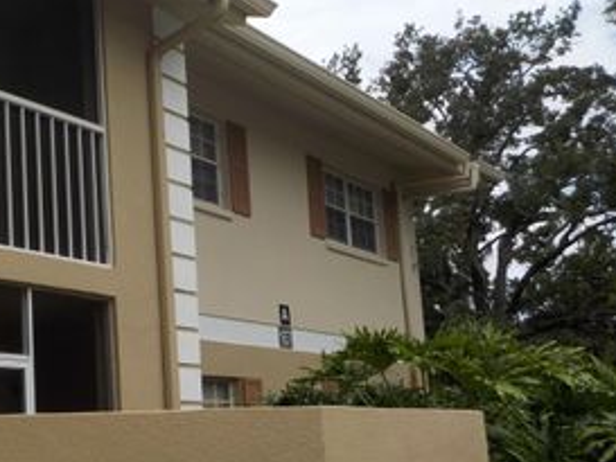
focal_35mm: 55
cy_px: 308
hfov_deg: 33.6
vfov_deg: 26.4
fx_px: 979
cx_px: 95
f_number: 3.3
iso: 125
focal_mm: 4.1
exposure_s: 1/1250
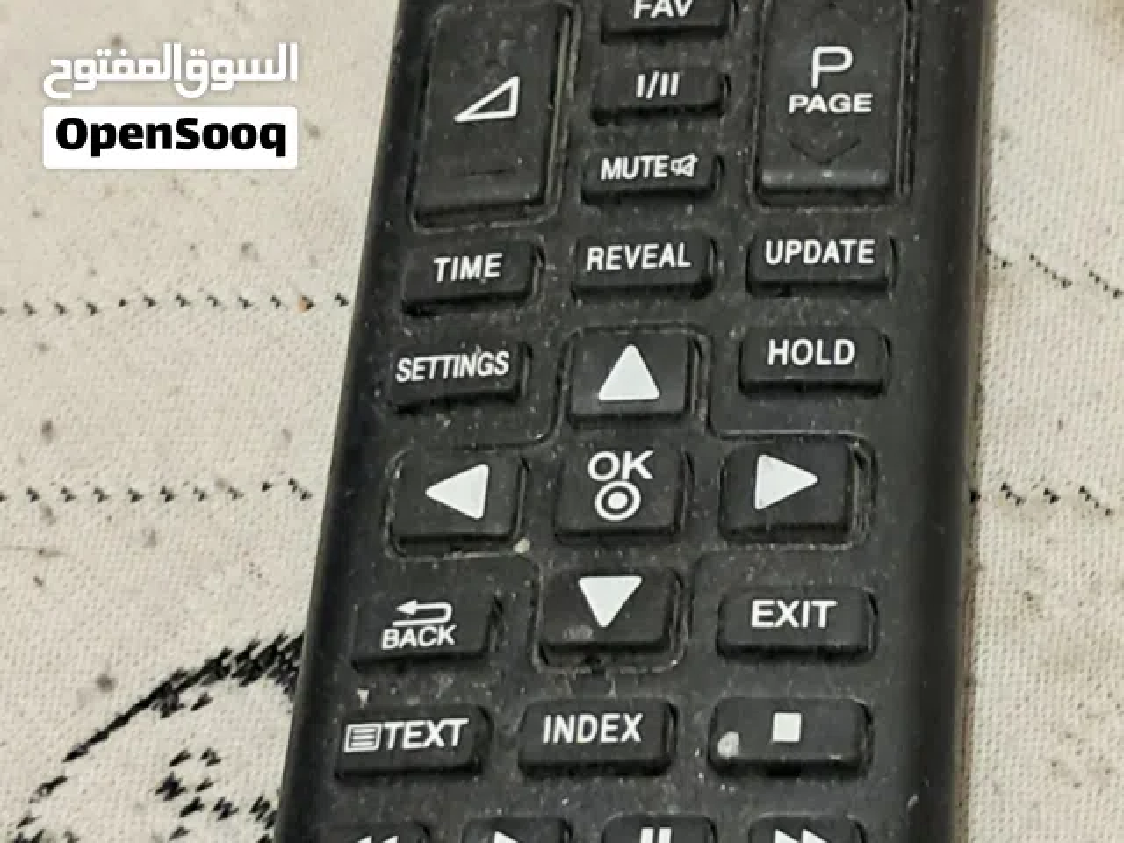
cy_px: 422
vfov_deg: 51.4
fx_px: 877
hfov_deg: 65.3
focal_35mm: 27
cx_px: 562
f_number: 1.8
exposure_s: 1/50
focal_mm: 4
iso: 250
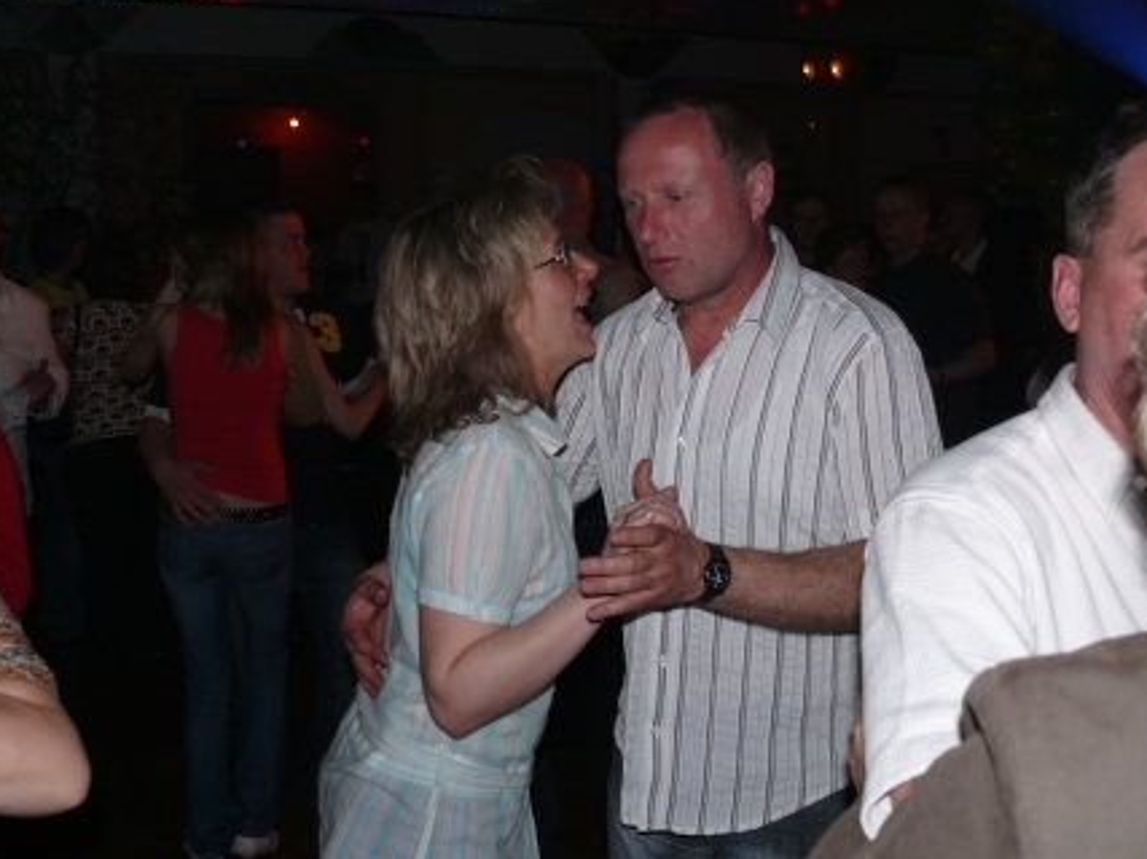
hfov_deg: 45.8
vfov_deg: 35.0
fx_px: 1358
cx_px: 569
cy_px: 361
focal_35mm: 41
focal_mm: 7.4
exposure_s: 1/30
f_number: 2.8
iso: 100
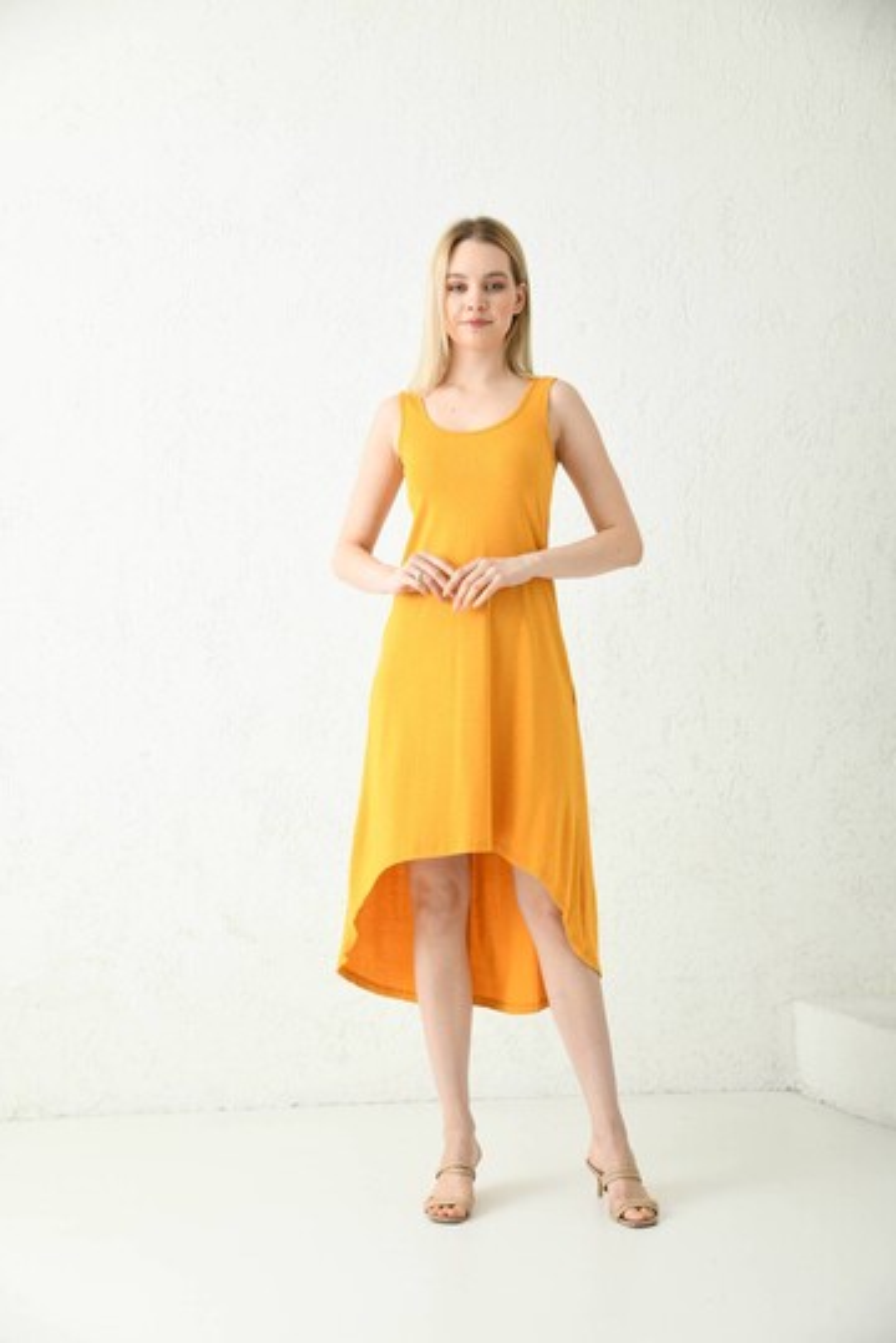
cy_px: 672
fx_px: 2053
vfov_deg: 36.2
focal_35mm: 55
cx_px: 448
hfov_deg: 24.6
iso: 100
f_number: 5.6
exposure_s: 1/160
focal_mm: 55
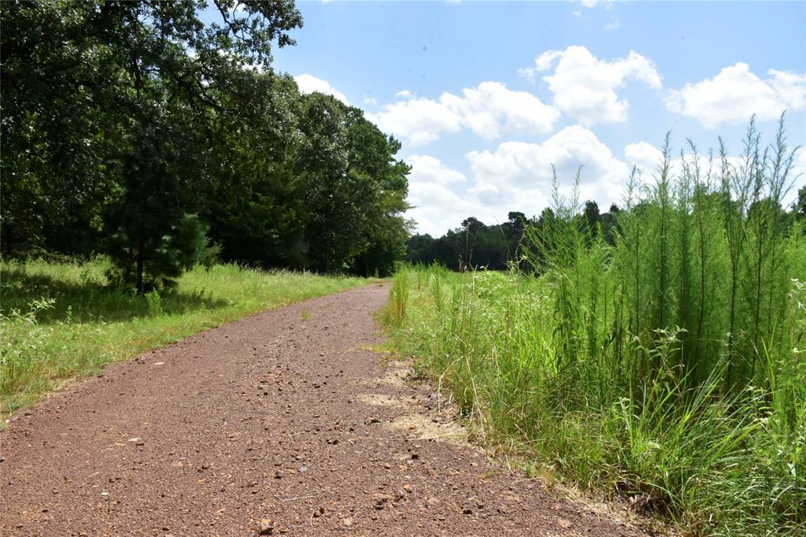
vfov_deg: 47.9
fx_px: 604
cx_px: 403
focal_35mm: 27
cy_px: 268
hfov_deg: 67.4
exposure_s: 1/125
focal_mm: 18
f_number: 18
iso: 400
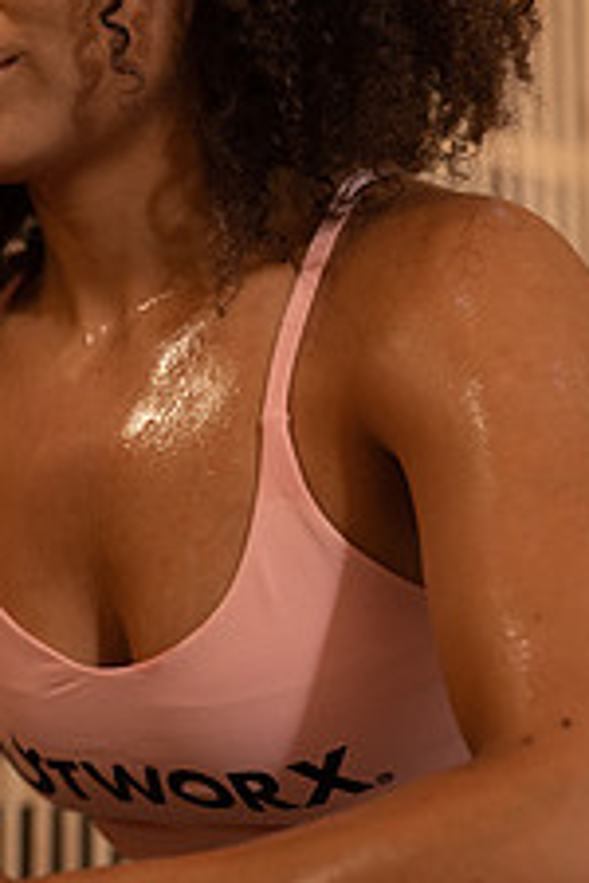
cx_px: 43
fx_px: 2454
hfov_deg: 13.5
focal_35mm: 100
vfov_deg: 20.4
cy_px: 455
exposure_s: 1/100
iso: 320
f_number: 2.8
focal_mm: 50
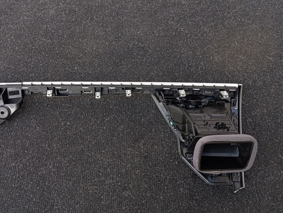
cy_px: 119
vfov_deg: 40.7
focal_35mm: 35
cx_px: 110
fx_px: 287
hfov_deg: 52.1
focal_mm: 4.22
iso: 116
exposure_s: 1/50
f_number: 1.8
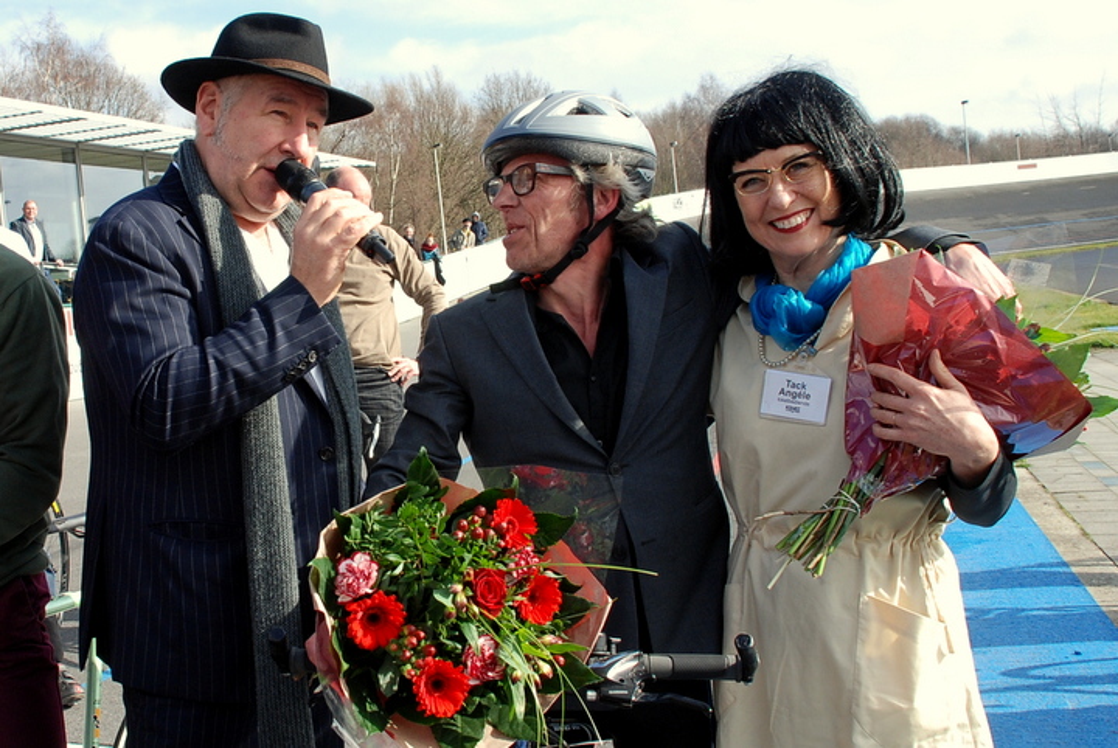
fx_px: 1026
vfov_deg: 40.1
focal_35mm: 33
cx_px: 559
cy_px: 374
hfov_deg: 57.2
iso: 320
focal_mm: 22
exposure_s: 1/250
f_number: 8
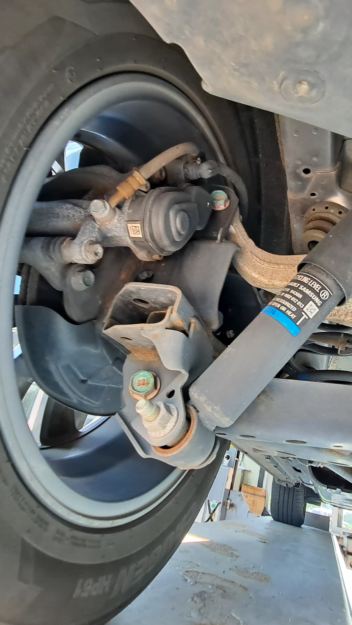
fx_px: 315
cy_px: 311
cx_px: 240
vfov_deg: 89.6
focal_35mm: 19
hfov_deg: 56.8
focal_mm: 1.74
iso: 80
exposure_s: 1/50
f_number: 2.2
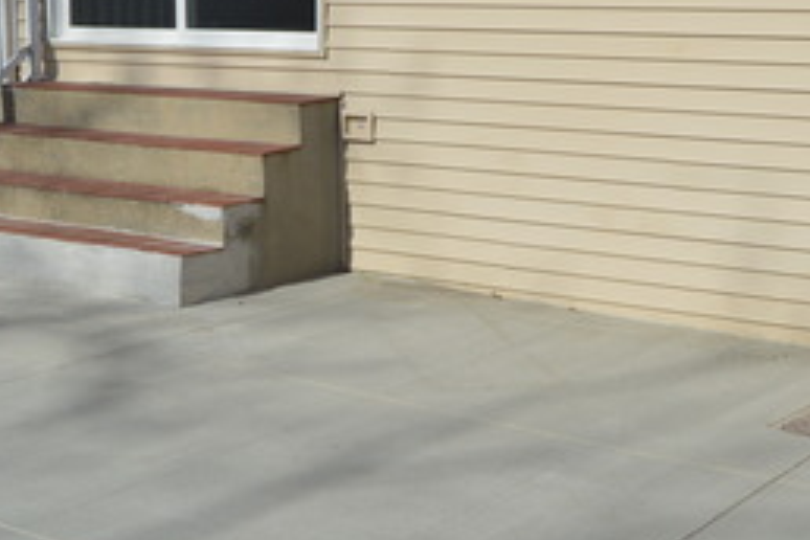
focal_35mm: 67
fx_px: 1507
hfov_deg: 30.0
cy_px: 195
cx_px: 465
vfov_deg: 20.3
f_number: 10
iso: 100
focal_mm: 18
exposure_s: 1/400
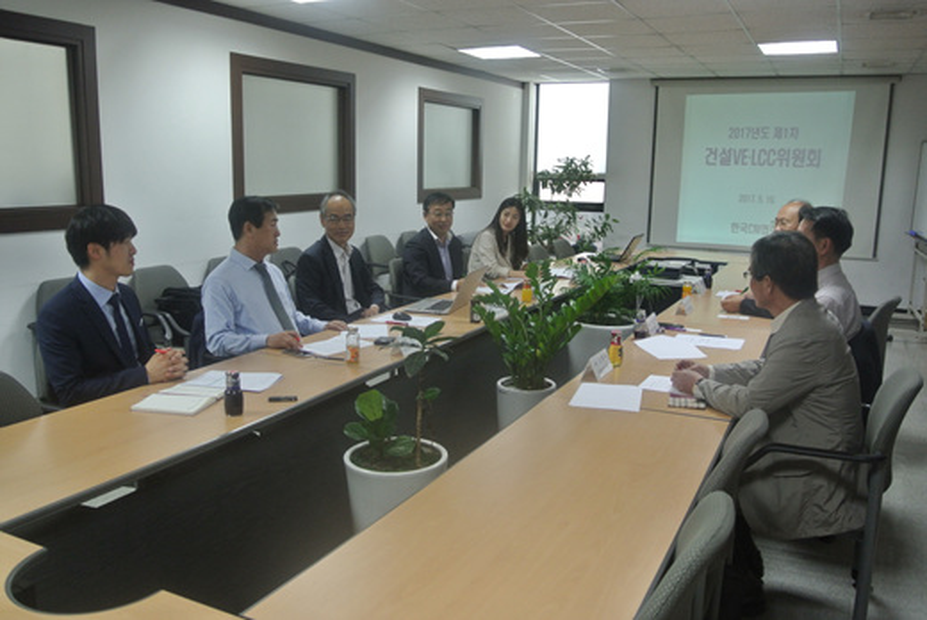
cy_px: 310
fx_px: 773
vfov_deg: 43.7
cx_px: 464
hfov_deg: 61.9
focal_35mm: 30
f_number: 3.5
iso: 400
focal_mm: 11.4
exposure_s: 1/100
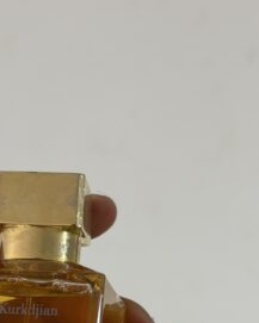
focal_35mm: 99
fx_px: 948
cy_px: 337
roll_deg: -0.8
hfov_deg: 15.4
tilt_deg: -23.5
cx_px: 18
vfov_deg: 18.7
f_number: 1.78
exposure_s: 1/50
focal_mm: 6.76
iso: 100
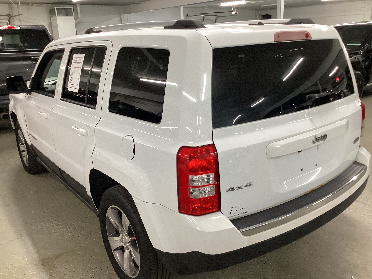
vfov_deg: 45.4
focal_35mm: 31
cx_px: 186
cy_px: 140
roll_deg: +1.2
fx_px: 333
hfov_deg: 58.4
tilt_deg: -17.9
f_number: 2.4
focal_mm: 3.3
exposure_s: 1/50
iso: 160
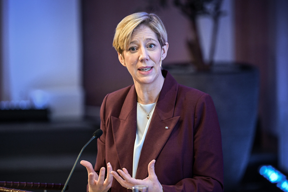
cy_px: 96
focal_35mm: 400
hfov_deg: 5.2
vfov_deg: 3.4
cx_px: 144
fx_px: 3200
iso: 3200
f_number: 2.8
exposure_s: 1/250
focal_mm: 400
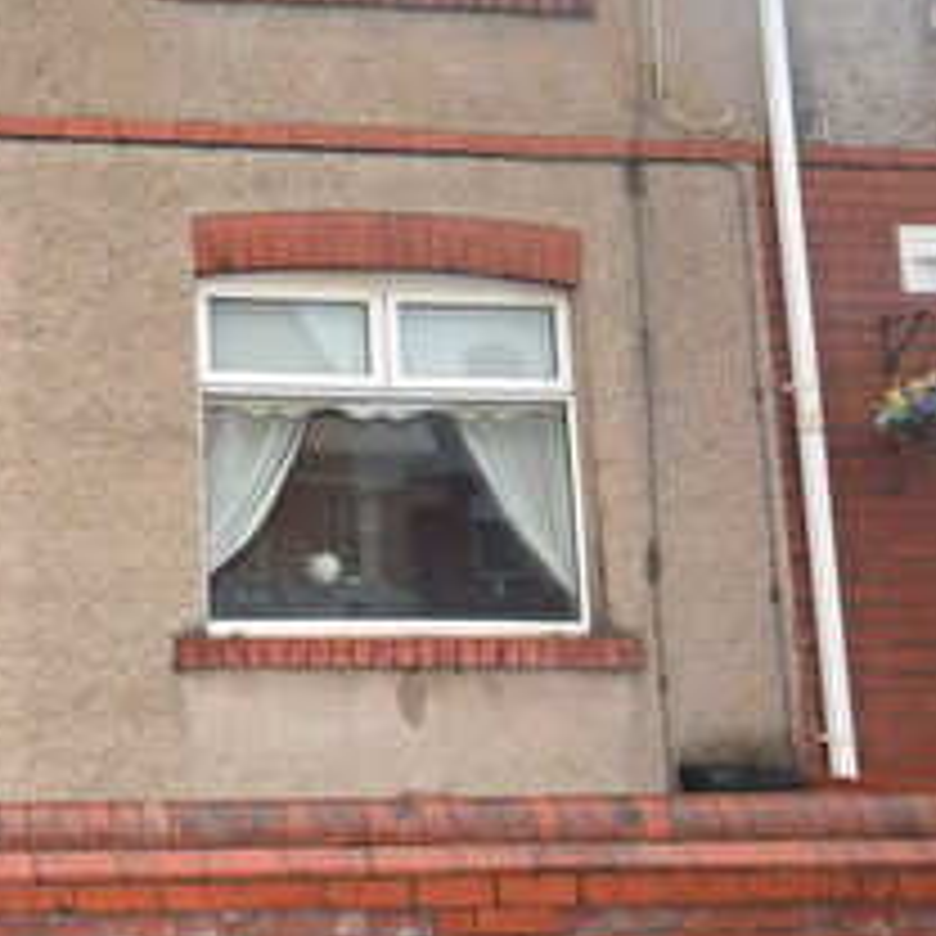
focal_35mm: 60
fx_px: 1836
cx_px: -45
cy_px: 358
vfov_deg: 28.5
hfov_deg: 26.7
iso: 320
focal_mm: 14
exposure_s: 1/125
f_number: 5.6
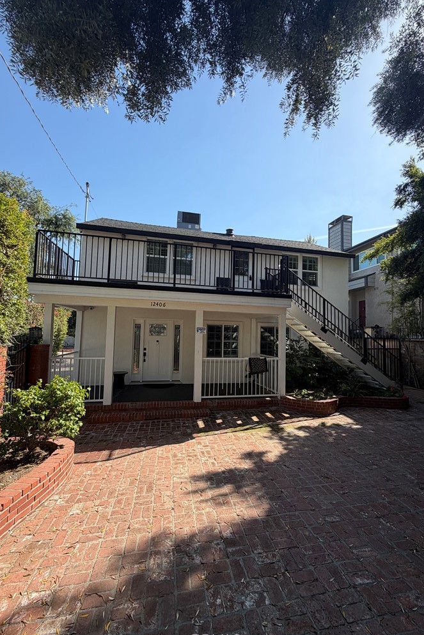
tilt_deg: +2.8
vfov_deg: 100.4
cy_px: 322
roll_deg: -1.4
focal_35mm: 15
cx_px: 220
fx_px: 265
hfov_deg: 77.3
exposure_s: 1/770
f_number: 2.2
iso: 32
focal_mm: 2.22
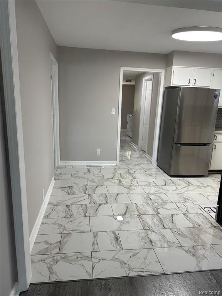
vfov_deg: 71.6
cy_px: 148
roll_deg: -1.4
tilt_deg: -10.1
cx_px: 111
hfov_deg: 56.8
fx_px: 205
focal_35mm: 24
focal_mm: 6.86
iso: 160
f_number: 1.78
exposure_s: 1/120
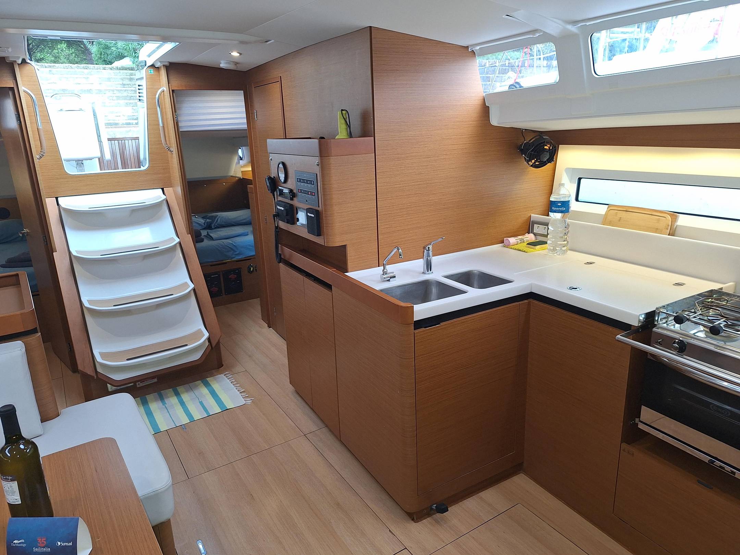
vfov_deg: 58.9
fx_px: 492
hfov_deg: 73.9
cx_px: 370
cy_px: 278
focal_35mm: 23
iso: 64
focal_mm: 5.54
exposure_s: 1/40
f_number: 1.8
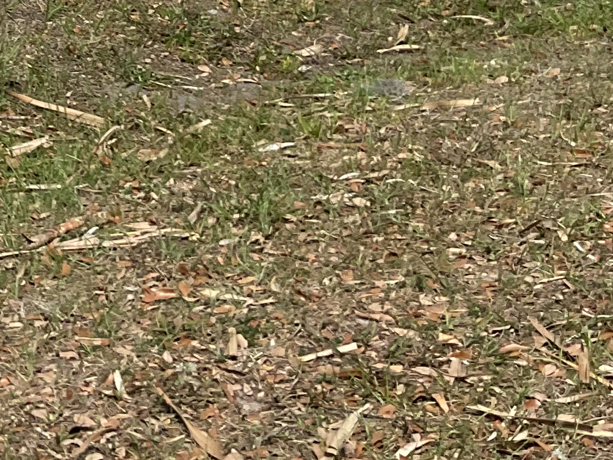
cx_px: -249
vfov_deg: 12.1
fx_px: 1983
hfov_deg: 16.3
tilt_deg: -2.6
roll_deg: +1.4
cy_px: -370
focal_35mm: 112
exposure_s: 1/1848
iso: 16
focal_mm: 3
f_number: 1.8
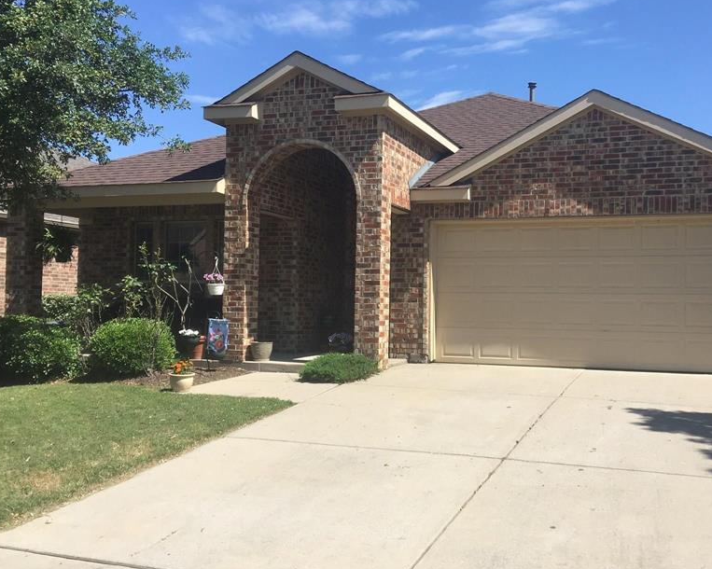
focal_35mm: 38
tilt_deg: +0.7
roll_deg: -1.3
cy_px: 303
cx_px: 425
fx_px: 801
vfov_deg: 39.1
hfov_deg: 47.7
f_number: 2.2
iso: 25
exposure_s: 1/1374
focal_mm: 4.15
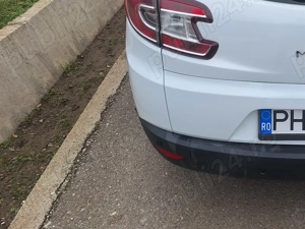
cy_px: 33
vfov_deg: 30.4
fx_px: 405
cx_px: 283
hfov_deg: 38.0
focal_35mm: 46
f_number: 1.8
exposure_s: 1/736
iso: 40
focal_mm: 5.54
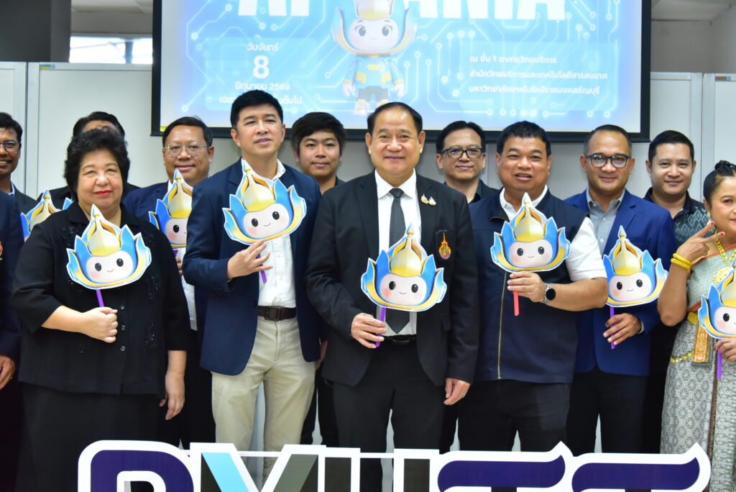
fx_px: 1677
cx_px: 368
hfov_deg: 24.7
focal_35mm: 82
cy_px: 246
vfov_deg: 16.7
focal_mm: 82
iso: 4000
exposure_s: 1/200
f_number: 5.6
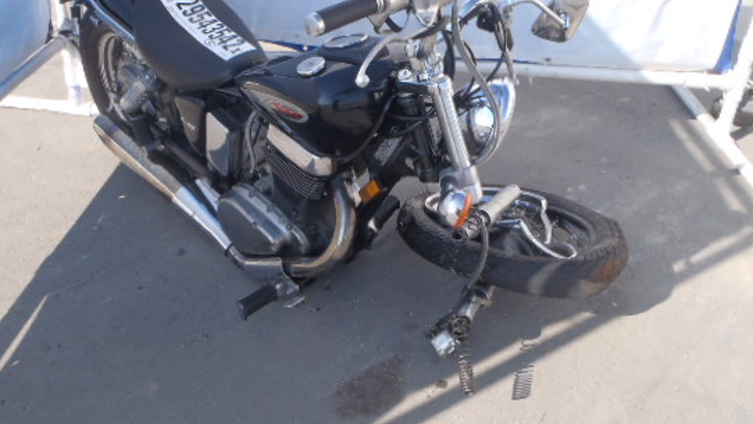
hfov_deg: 55.1
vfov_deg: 32.6
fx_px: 719
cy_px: 146
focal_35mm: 36
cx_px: 325
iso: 80
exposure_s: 1/320
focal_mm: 5
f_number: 4.5
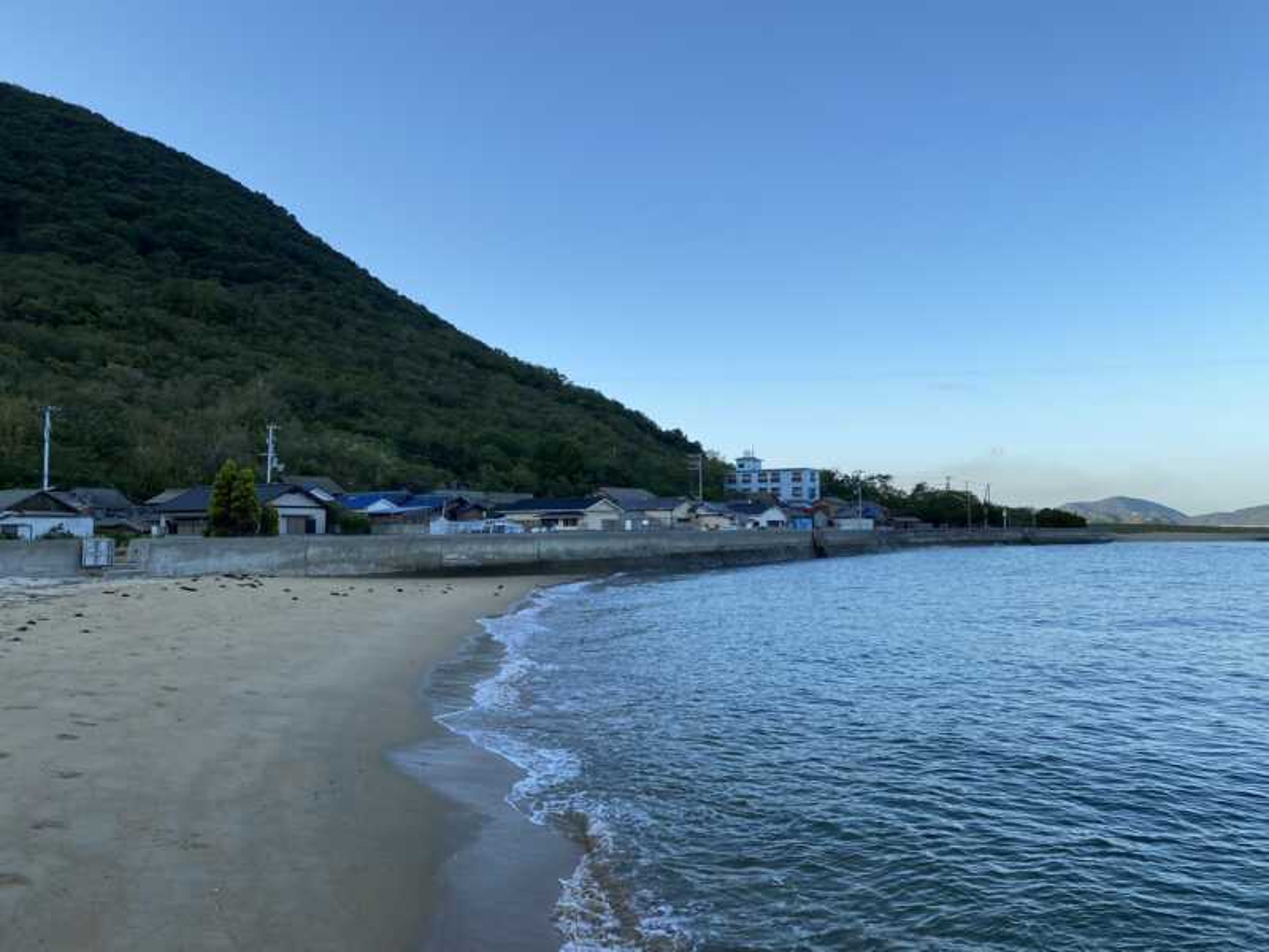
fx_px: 953
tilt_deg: +1.9
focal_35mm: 26
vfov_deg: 53.1
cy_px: 476
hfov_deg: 67.3
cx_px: 634
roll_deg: +0.4
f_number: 1.8
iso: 32
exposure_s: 1/957
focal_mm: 4.25
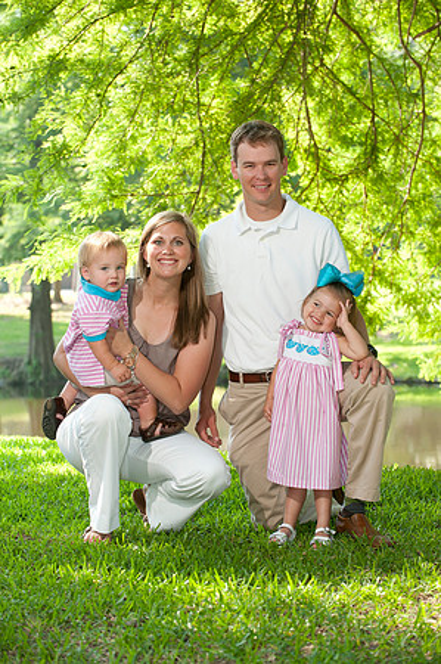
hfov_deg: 13.4
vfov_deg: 20.0
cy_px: 332
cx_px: 220
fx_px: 1878
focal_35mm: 102
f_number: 5
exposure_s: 1/100
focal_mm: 102
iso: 250
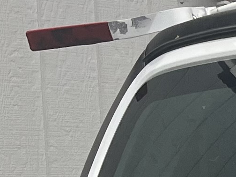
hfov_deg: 7.6
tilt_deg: -5.0
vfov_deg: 6.9
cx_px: 835
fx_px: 1418
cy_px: 354
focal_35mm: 208
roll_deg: -0.9
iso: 50
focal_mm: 5.1
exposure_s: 1/2268
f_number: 1.6
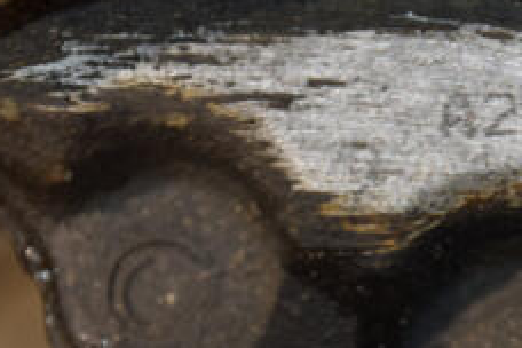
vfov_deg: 3.3
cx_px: 421
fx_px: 6007
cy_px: 213
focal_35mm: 414
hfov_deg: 5.0
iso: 800
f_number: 5.6
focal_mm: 105
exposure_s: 1/60
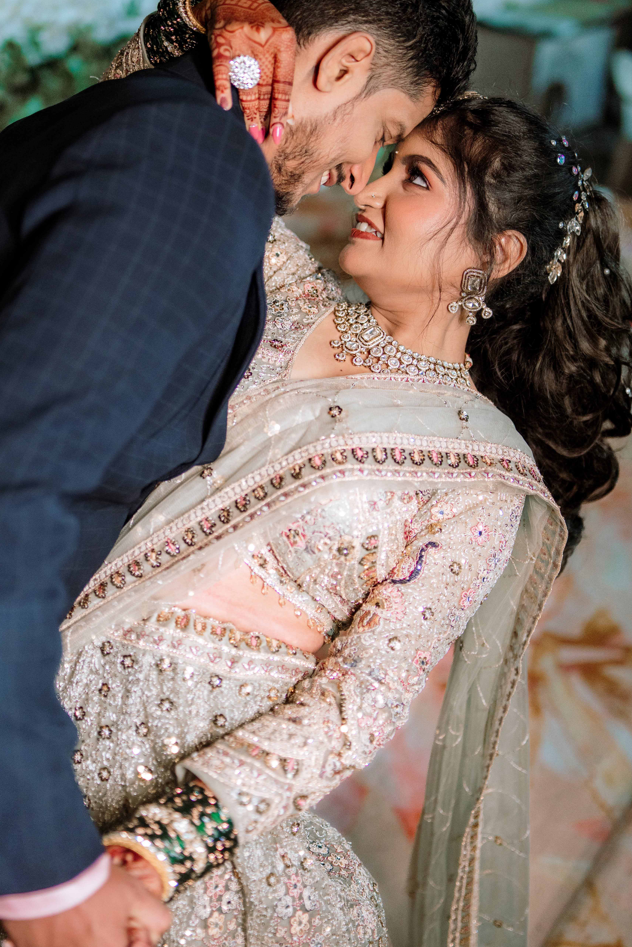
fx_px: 1264
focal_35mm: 48
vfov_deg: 41.1
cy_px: 457
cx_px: 255
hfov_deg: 28.0
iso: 640
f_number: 1.4
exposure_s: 1/400
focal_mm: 35
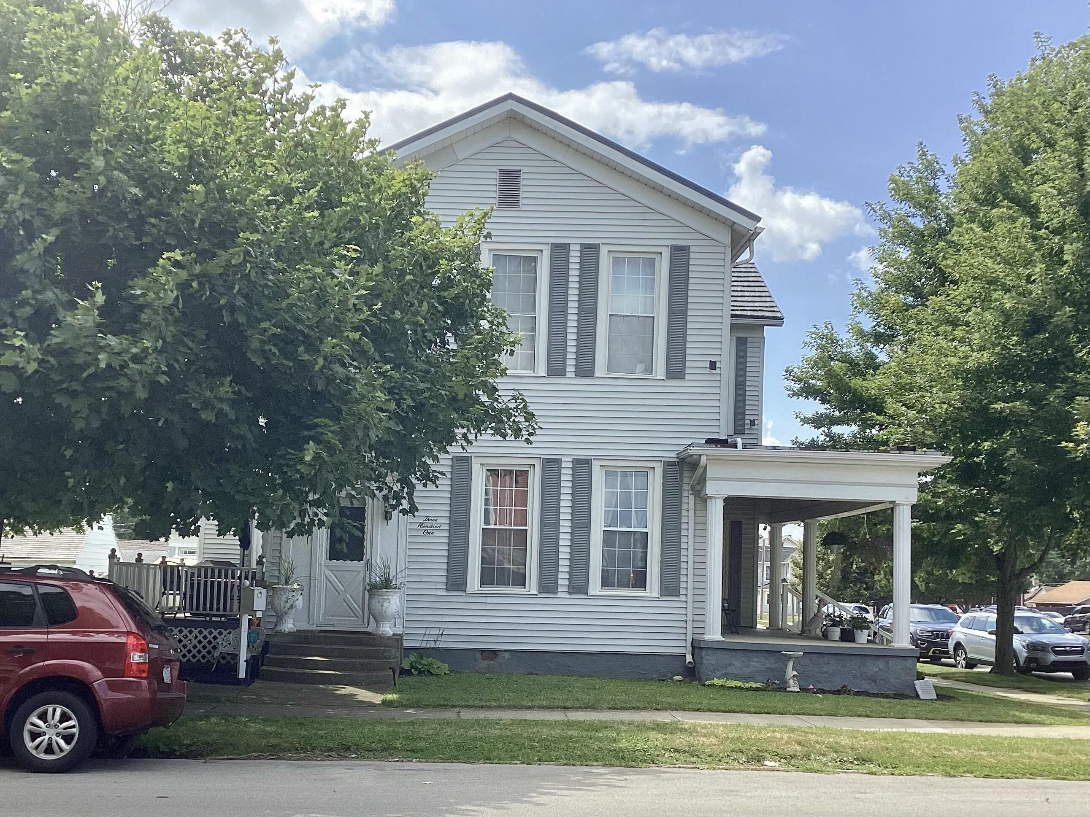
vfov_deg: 45.4
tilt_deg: +2.8
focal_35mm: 31
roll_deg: -3.2
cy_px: 408
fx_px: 976
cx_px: 545
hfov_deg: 58.4
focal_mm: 3.3
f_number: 2.4
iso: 25
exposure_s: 1/831
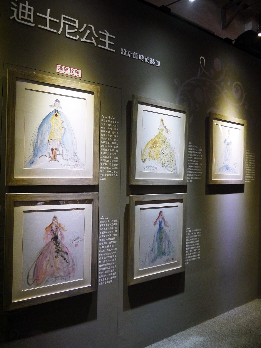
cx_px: 130
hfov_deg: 49.7
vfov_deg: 63.4
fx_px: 281
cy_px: 174
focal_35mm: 28
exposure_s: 1/30
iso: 1600
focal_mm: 14
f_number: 3.5
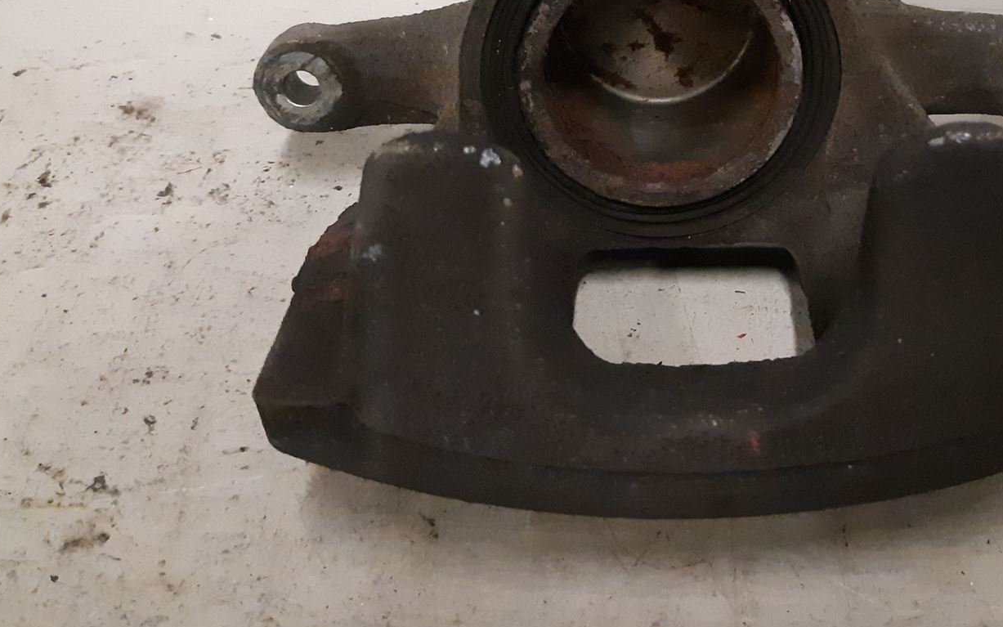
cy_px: 96
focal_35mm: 46
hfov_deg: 42.8
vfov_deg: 27.3
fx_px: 1257
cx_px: 682
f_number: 1.7
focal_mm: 3.93
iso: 800
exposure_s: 1/171
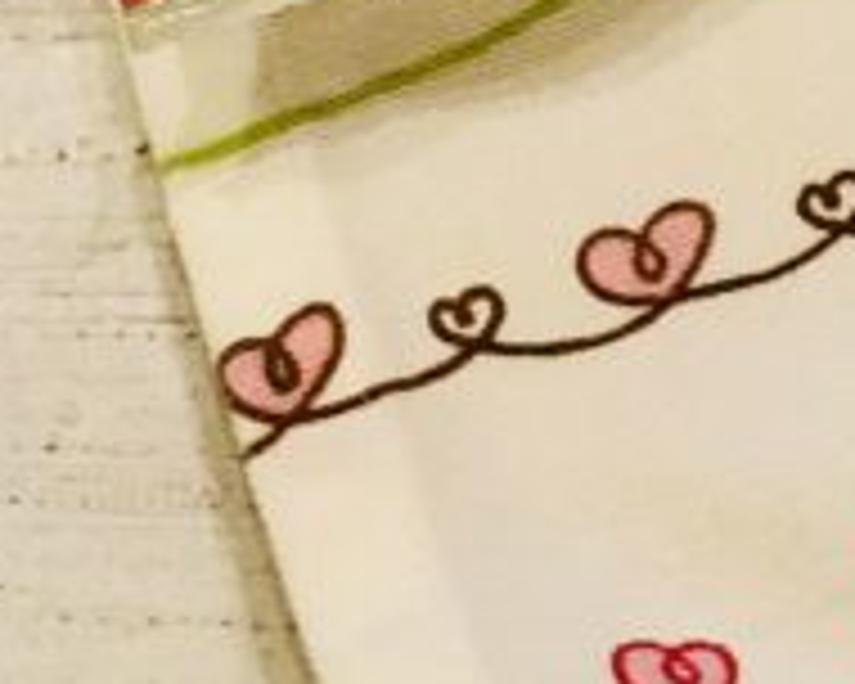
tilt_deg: -58.1
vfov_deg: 5.3
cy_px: -1364
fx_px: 6908
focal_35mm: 273
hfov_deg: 6.9
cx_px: 1552
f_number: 2.4
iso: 160
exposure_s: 1/24
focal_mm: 6
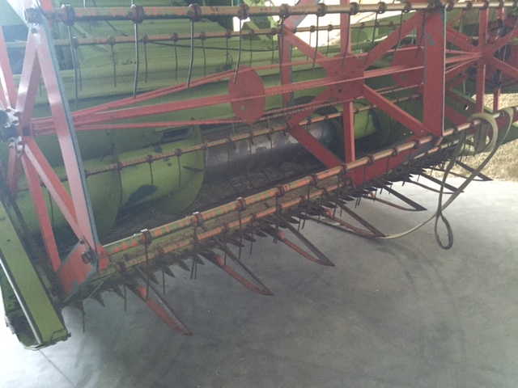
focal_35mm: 29
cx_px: 259
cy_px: 194
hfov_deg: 61.7
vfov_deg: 48.2
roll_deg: +0.7
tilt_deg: -23.0
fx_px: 434
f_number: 2.2
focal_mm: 4.15
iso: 320
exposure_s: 1/17
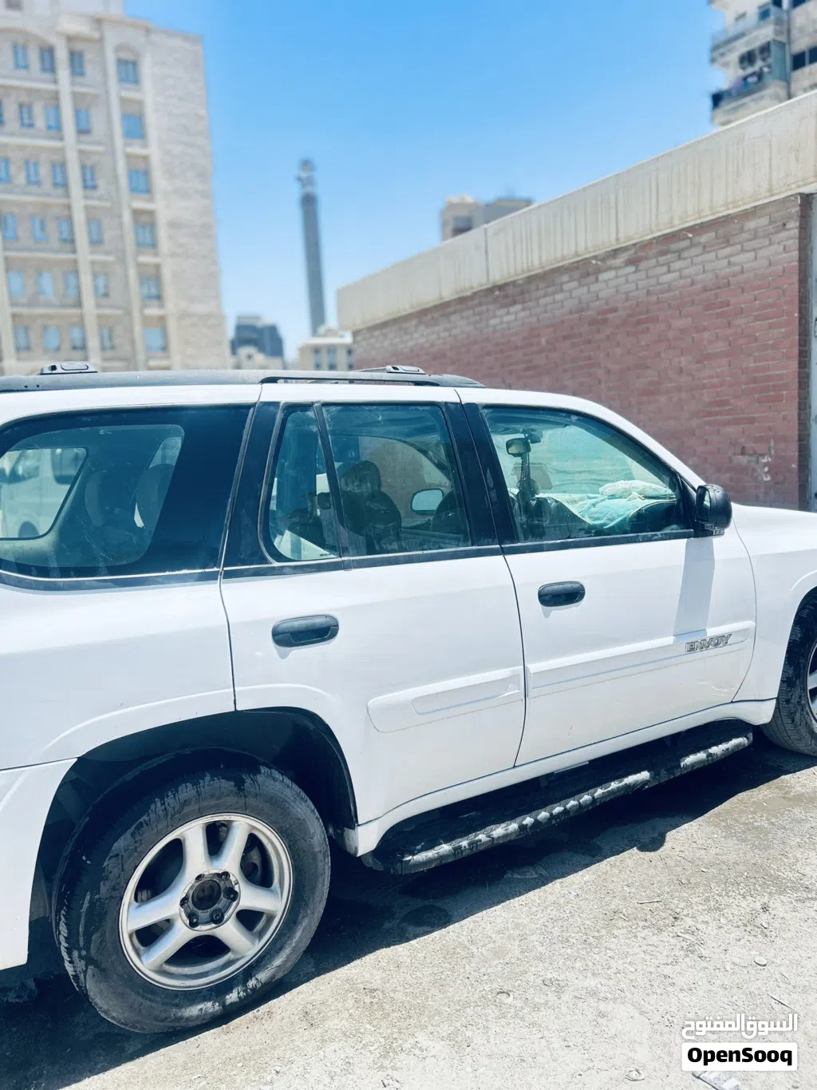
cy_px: 545
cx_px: 408
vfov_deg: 67.3
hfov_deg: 53.1
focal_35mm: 26
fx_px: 818
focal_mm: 5.7
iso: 50
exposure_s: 1/2208
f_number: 1.5
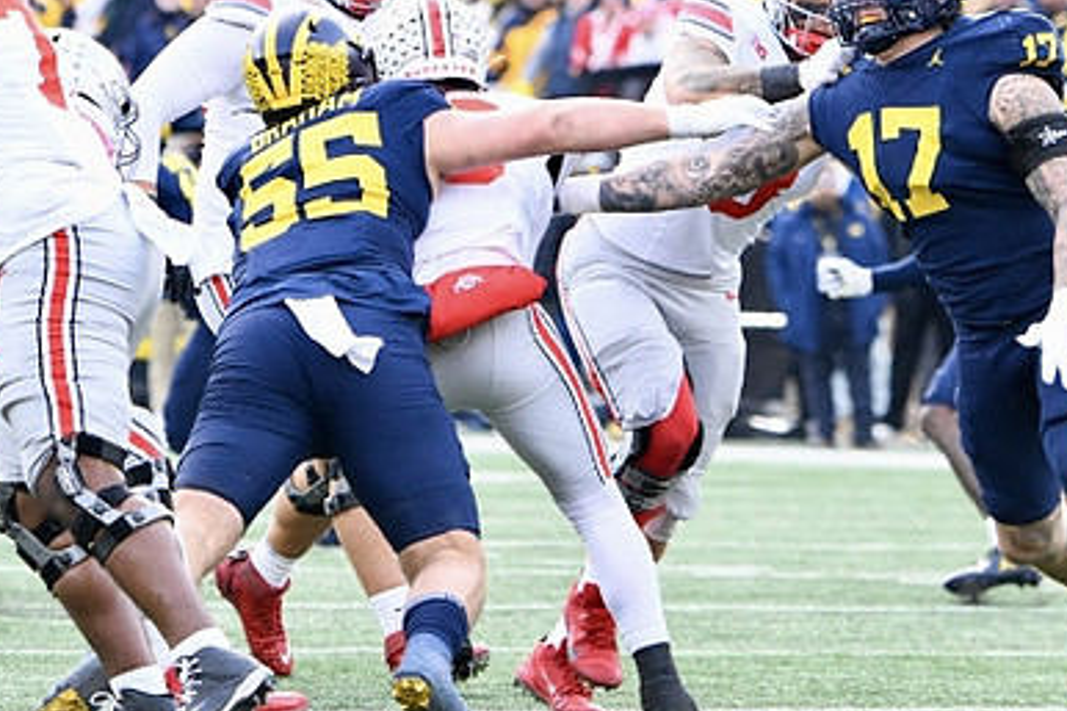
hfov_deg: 4.0
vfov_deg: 2.7
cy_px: 235
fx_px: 15346
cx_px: 362
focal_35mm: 518
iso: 2000
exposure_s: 1/1000
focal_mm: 230
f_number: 5.3
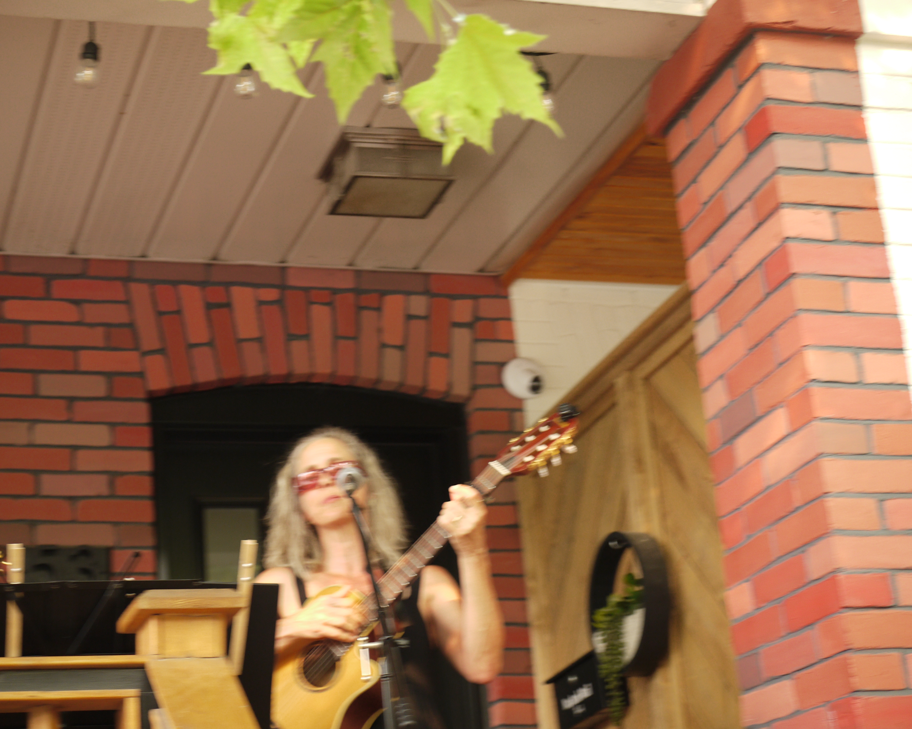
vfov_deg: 21.0
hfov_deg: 26.1
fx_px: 1970
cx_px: 437
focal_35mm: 73
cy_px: 365
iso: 200
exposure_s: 1/50
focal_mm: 35
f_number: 2.8
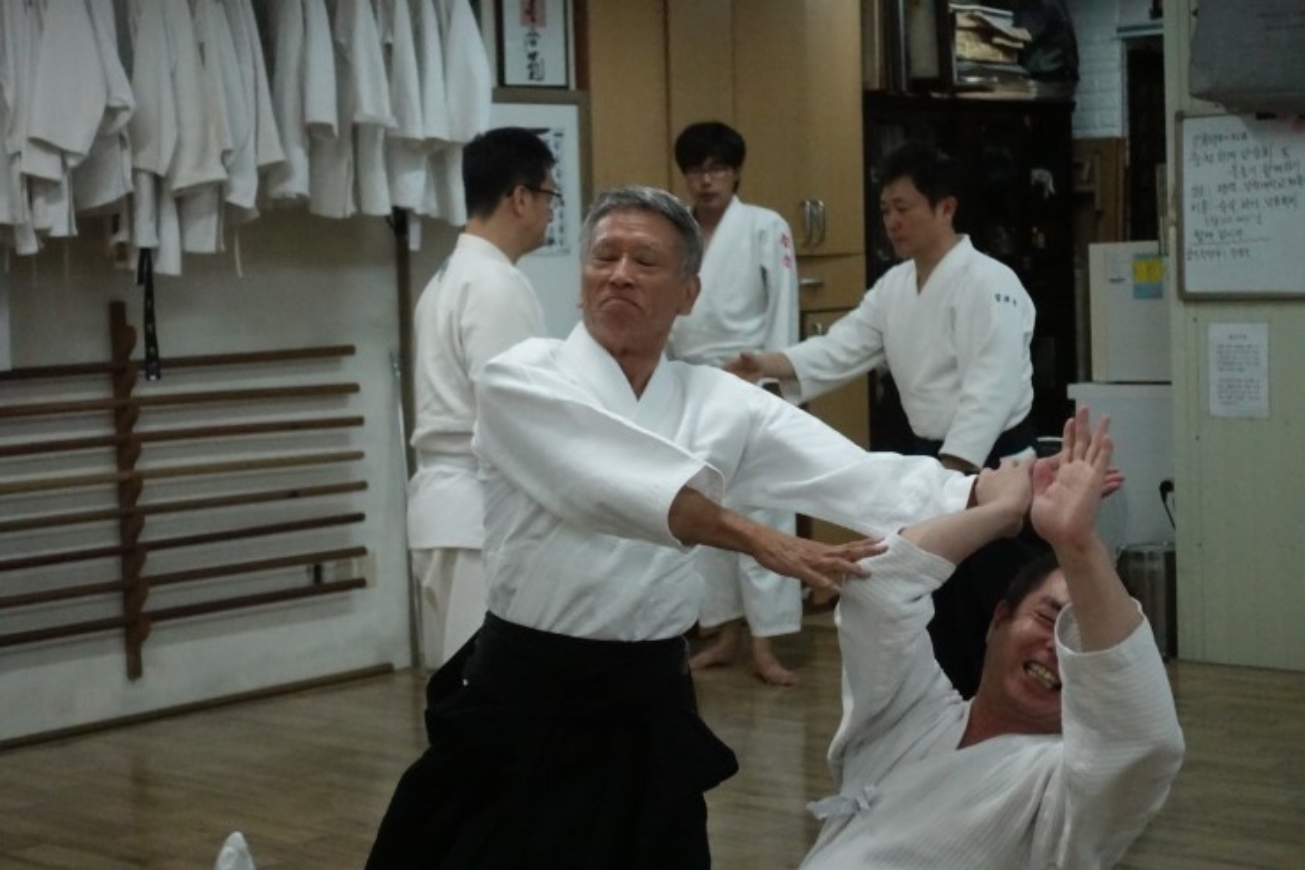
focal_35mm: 70
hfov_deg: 28.8
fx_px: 2537
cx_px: 652
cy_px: 435
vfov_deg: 19.4
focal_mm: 25.7
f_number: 2.8
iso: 6400
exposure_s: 1/1000
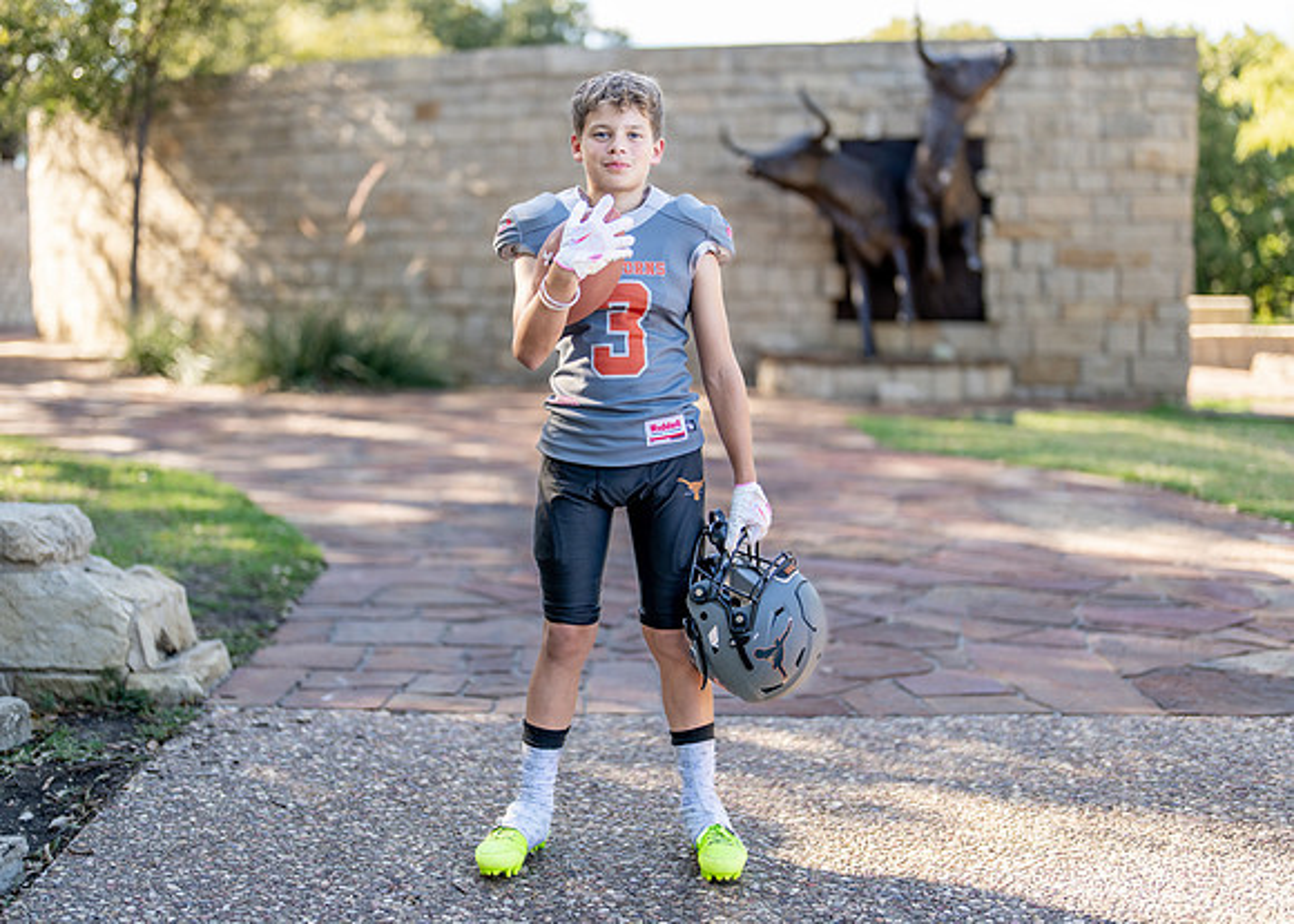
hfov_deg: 37.2
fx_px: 1925
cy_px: 462
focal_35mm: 52
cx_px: 647
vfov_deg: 27.0
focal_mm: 50
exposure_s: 1/1000
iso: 100
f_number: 1.2
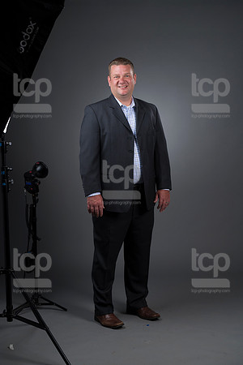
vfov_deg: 24.8
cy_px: 182
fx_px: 830
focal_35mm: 82
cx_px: 122
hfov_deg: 16.7
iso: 160
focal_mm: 82
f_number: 5.6
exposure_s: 1/250
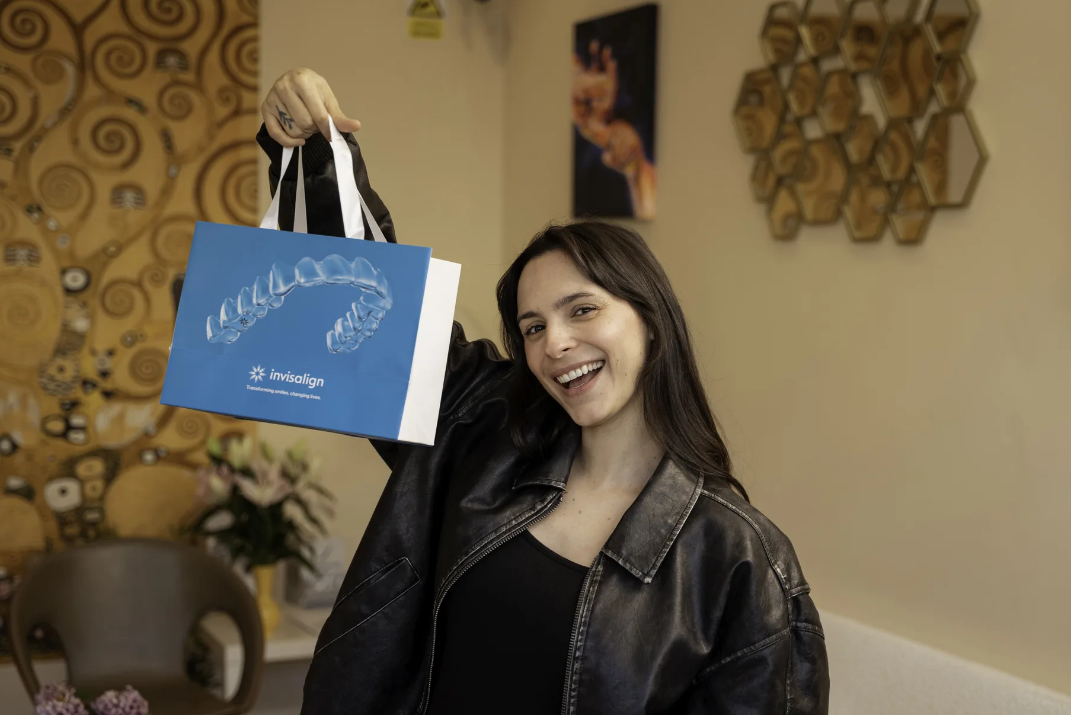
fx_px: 1518
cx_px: 545
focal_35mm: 51
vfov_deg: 26.5
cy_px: 379
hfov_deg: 38.9
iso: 400
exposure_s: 1/320
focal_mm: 48
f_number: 2.8
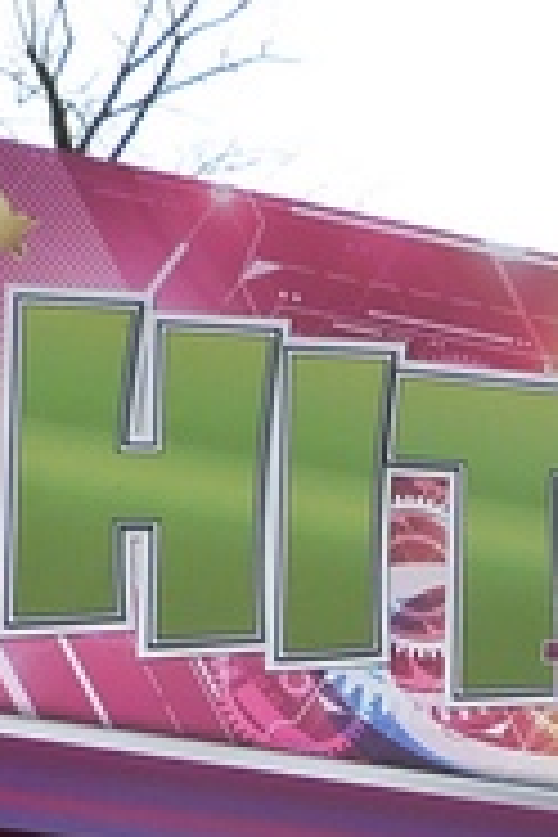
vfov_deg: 11.1
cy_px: 1246
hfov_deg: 7.5
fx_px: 4161
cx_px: 860
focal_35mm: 179
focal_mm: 5.6
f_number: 4
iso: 160
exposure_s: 1/250
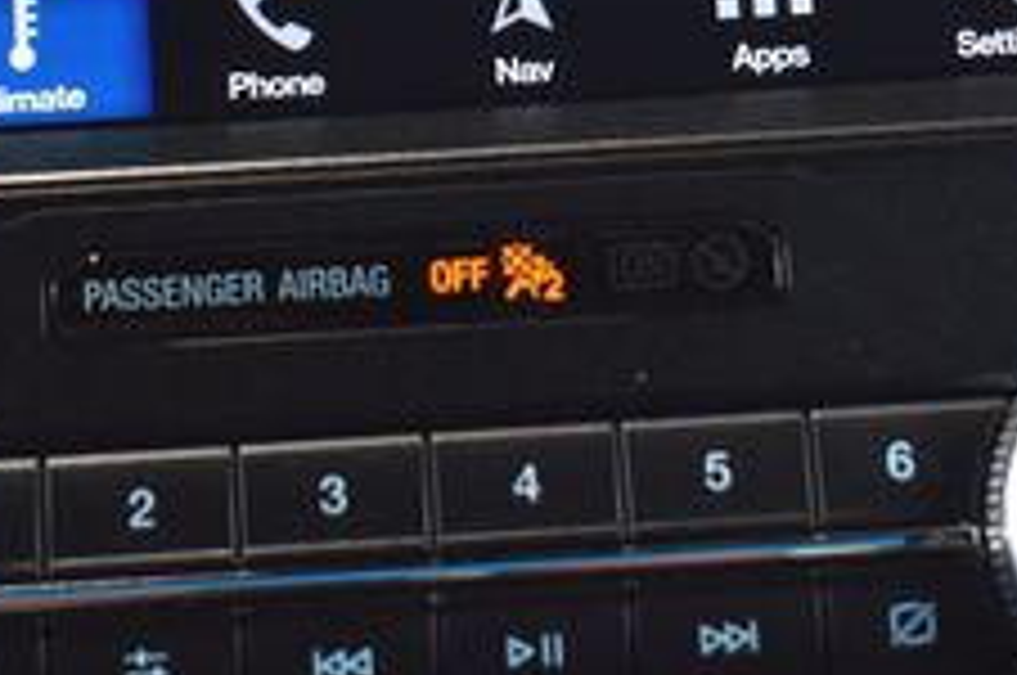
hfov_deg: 15.1
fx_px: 3836
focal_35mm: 136
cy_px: -225
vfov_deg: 9.8
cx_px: 580
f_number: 6.3
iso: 500
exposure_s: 1/15
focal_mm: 32
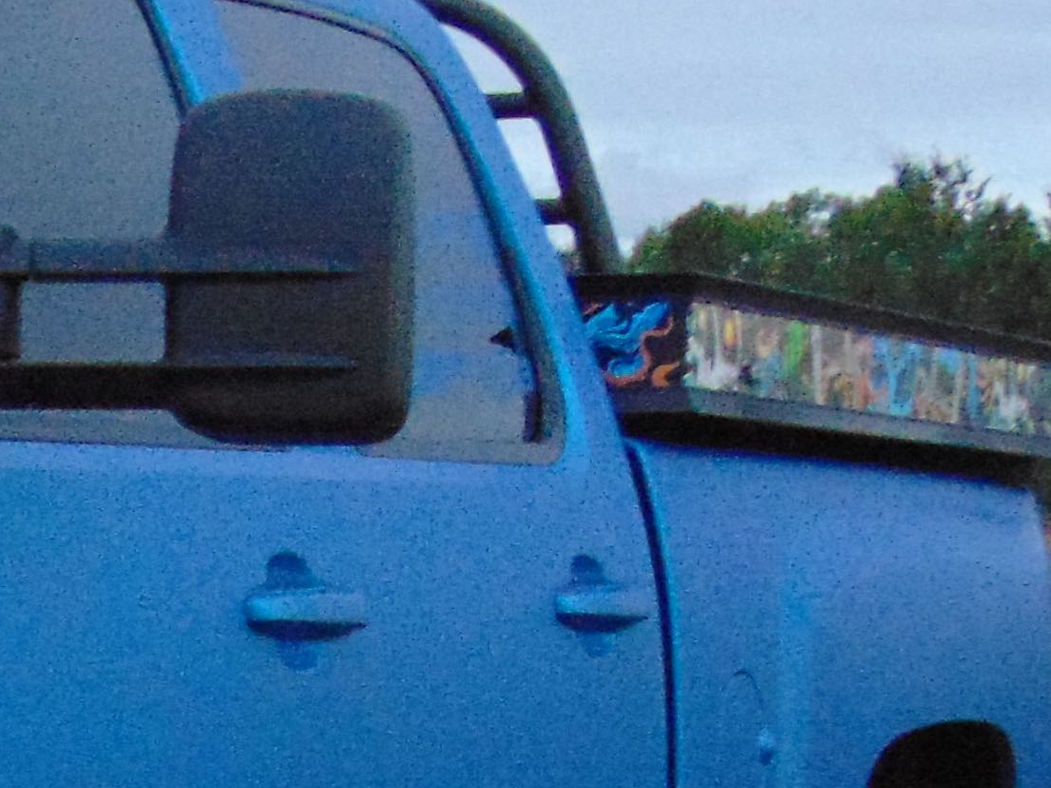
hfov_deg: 10.4
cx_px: -648
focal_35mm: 182
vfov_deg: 8.0
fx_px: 5526
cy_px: 1212
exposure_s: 1/13
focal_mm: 6.9
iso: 400
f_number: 3.3
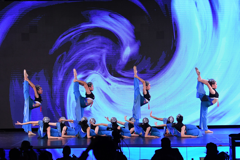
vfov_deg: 8.7
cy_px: 80
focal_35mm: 158
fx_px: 1050
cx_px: 120
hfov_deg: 13.0
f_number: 4
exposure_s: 1/800
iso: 2500
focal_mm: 105
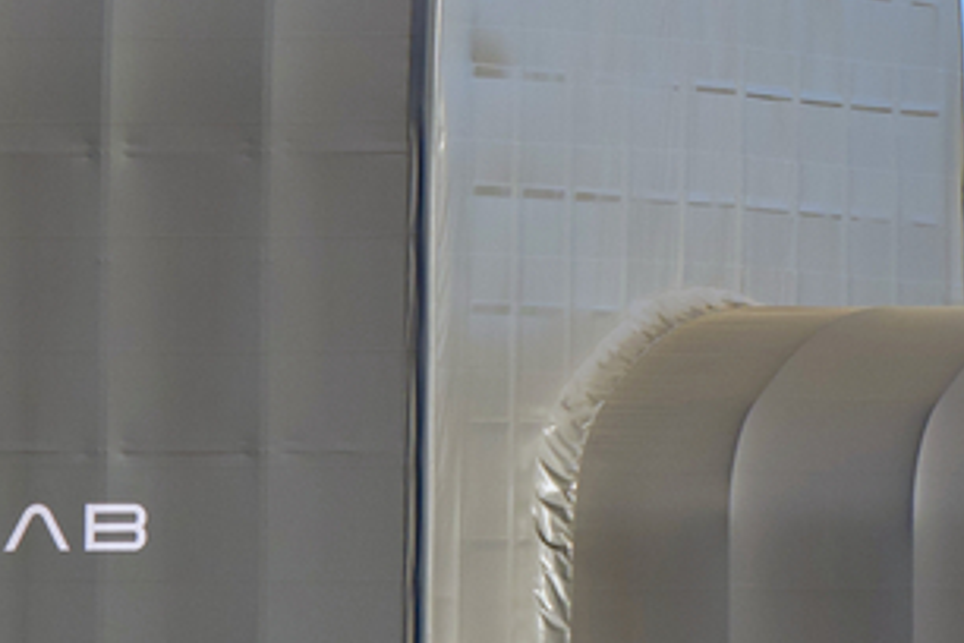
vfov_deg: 2.5
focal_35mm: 552
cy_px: -82
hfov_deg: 3.7
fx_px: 14780
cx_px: 857
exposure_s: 1/400
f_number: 7.1
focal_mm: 110
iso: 100
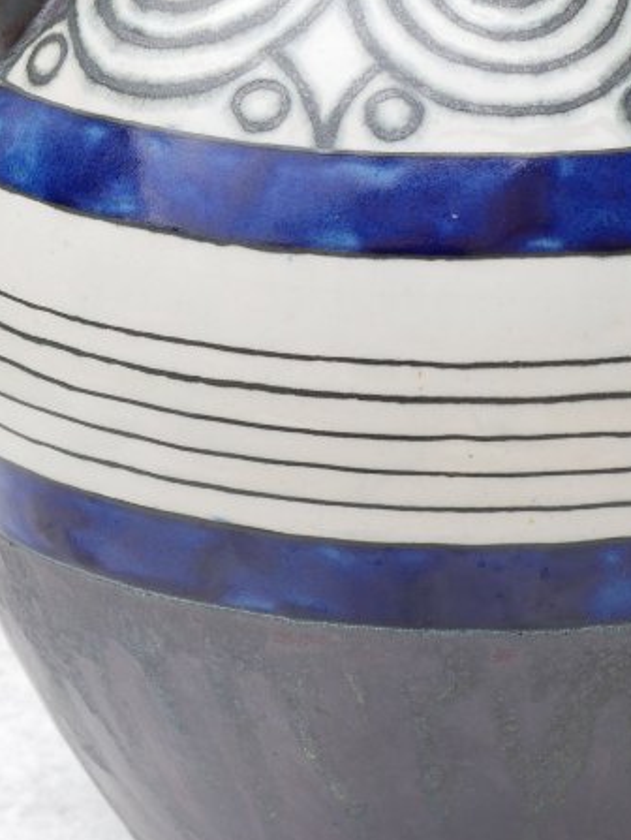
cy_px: 267
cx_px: 420
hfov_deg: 9.2
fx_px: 3907
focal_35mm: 161
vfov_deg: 12.2
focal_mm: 30
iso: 200
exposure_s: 1/160
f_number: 4.5
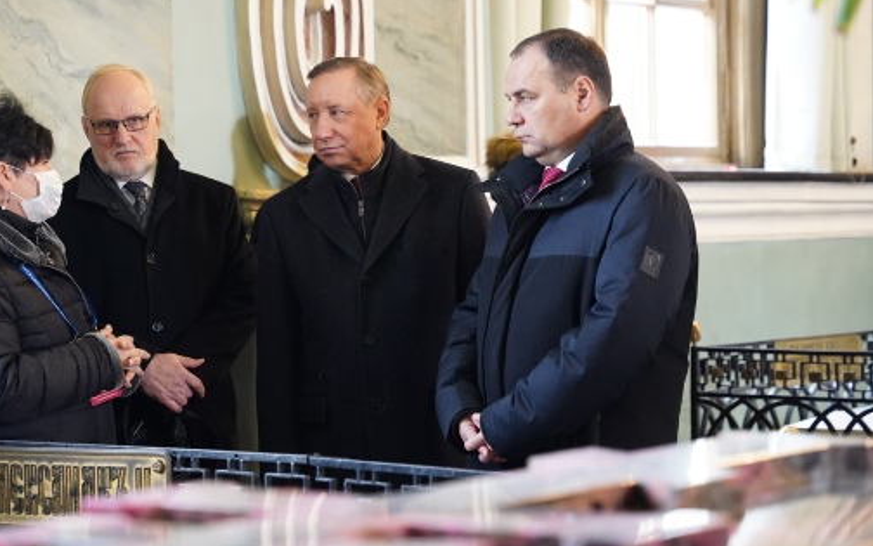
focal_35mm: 106
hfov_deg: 19.5
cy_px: 276
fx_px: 2522
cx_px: 227
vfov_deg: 12.3
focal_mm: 70
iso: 4000
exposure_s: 1/100
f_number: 3.2
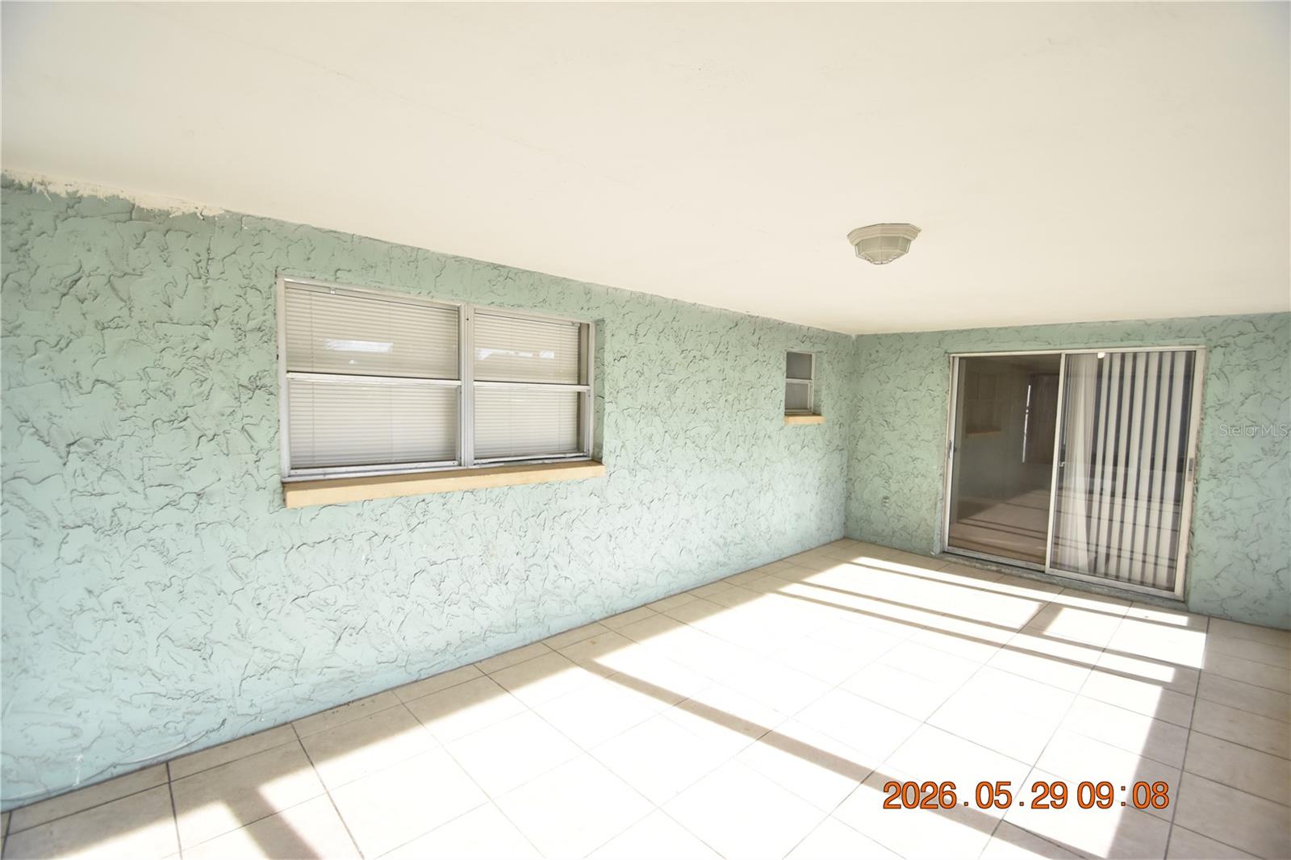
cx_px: 646
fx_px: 538
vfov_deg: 77.3
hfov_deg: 100.4
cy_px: 430
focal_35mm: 15
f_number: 3.5
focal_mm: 10
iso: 800
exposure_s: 1/750
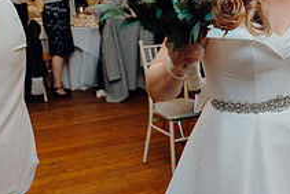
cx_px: 231
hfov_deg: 29.8
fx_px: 532
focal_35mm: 66
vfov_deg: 20.5
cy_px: 50
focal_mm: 24
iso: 2500
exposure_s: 1/160
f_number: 3.5
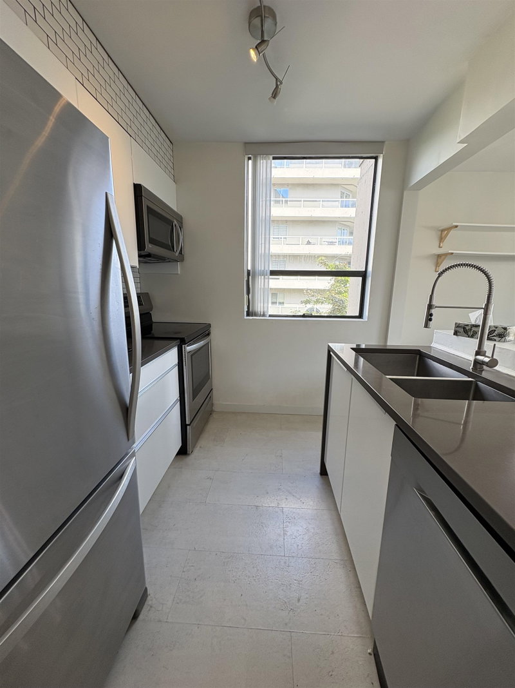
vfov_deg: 102.1
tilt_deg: -10.5
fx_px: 278
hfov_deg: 85.7
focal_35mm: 14
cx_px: 258
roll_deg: -1.1
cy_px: 344
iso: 80
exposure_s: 1/136
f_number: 2.2
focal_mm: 2.22
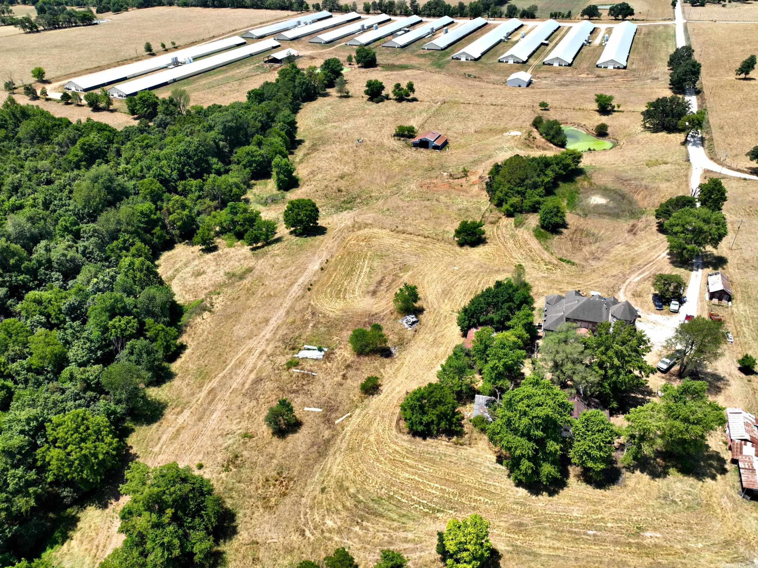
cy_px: 284
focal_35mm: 24
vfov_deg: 56.8
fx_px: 525
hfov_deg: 71.6
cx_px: 379
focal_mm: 12.29
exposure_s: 1/80
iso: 100
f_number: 2.8
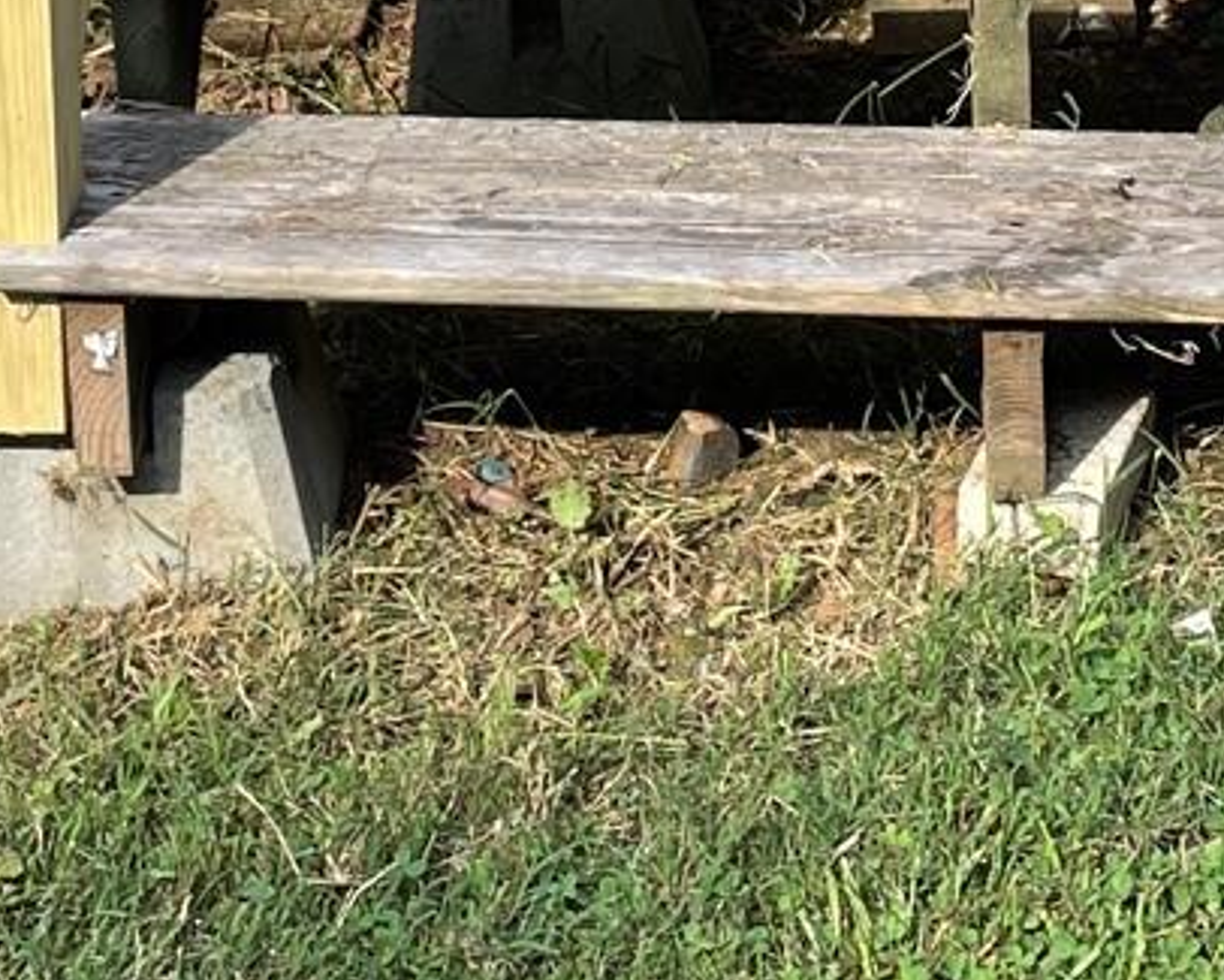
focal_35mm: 126
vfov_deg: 11.4
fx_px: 4566
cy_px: -784
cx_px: 657
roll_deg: +1.2
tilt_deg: -12.3
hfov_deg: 15.3
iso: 32
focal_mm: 4.2
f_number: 1.6
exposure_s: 1/1473
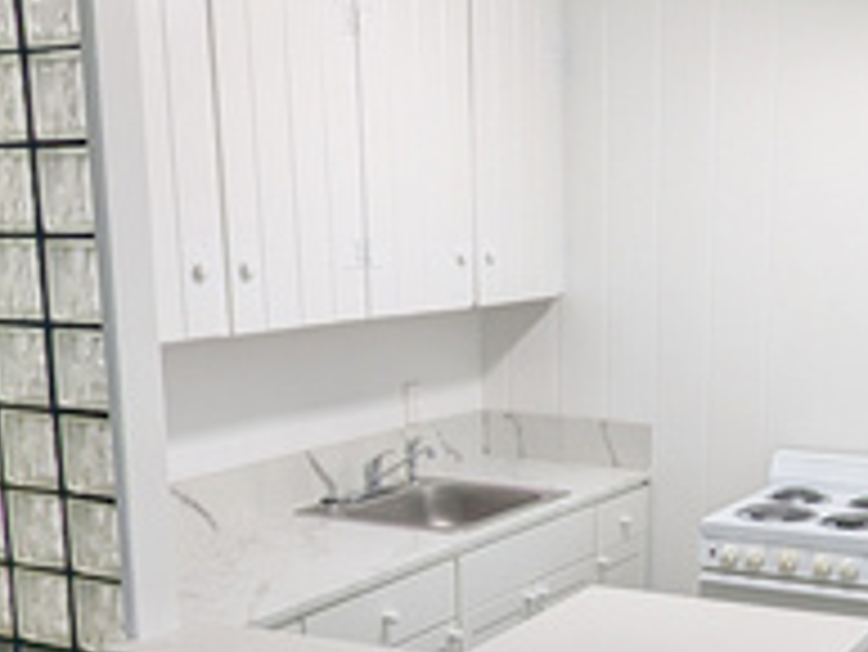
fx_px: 1380
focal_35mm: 55
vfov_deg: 25.6
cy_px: 603
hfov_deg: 34.5
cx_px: 589
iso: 95
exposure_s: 1/120
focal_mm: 2.35
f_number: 2.2
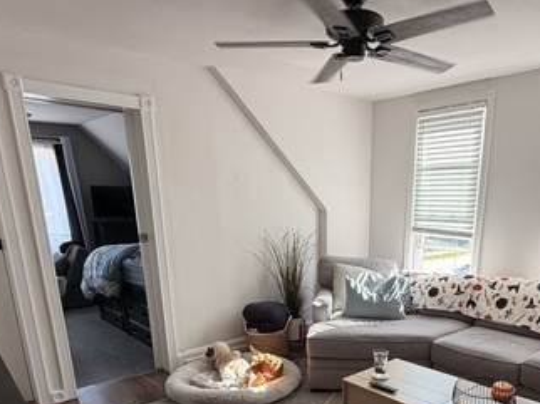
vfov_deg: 45.2
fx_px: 452
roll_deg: -0.2
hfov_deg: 60.6
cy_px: 337
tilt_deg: -16.3
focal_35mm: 29
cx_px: 346
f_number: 2.2
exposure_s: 1/121
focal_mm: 2.22
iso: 125
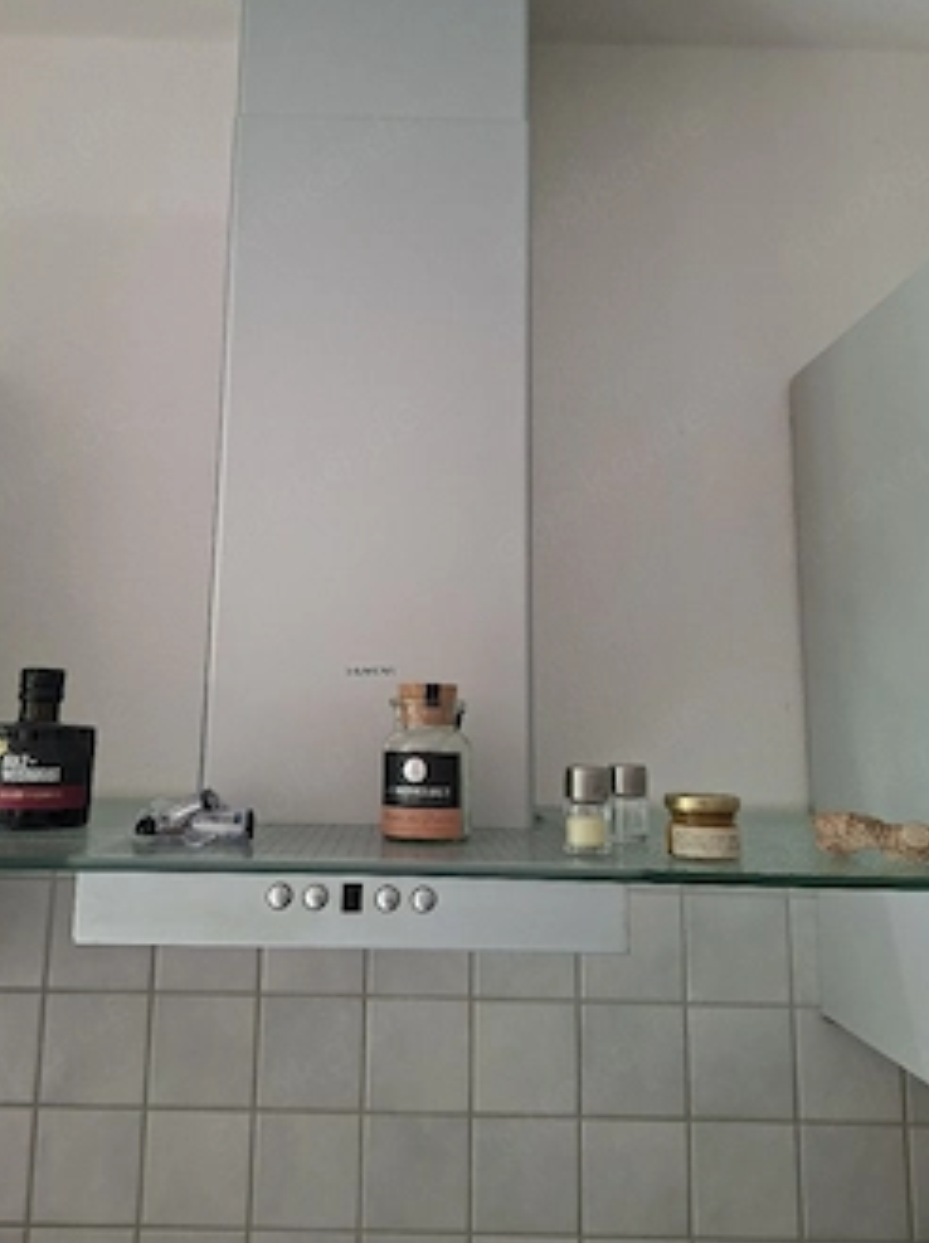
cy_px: 521
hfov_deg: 49.5
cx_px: 393
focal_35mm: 28
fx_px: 1004
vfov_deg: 63.1
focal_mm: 5.54
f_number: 1.8
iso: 250
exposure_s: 1/120
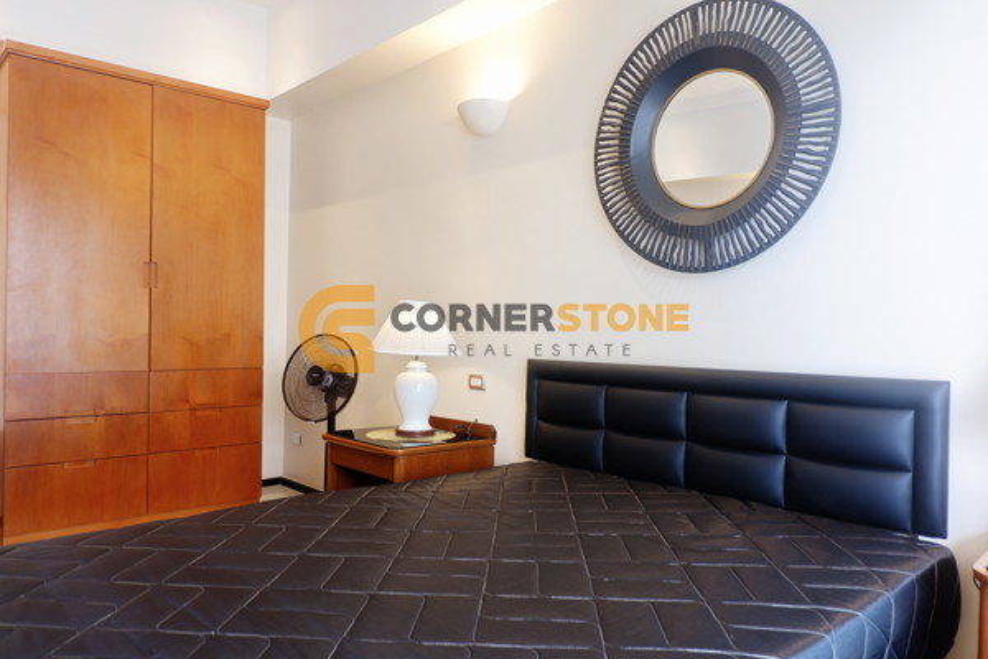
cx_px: 494
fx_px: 659
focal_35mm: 24
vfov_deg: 53.1
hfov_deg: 73.7
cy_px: 330
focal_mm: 16
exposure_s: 1/25
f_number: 3.5
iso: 200
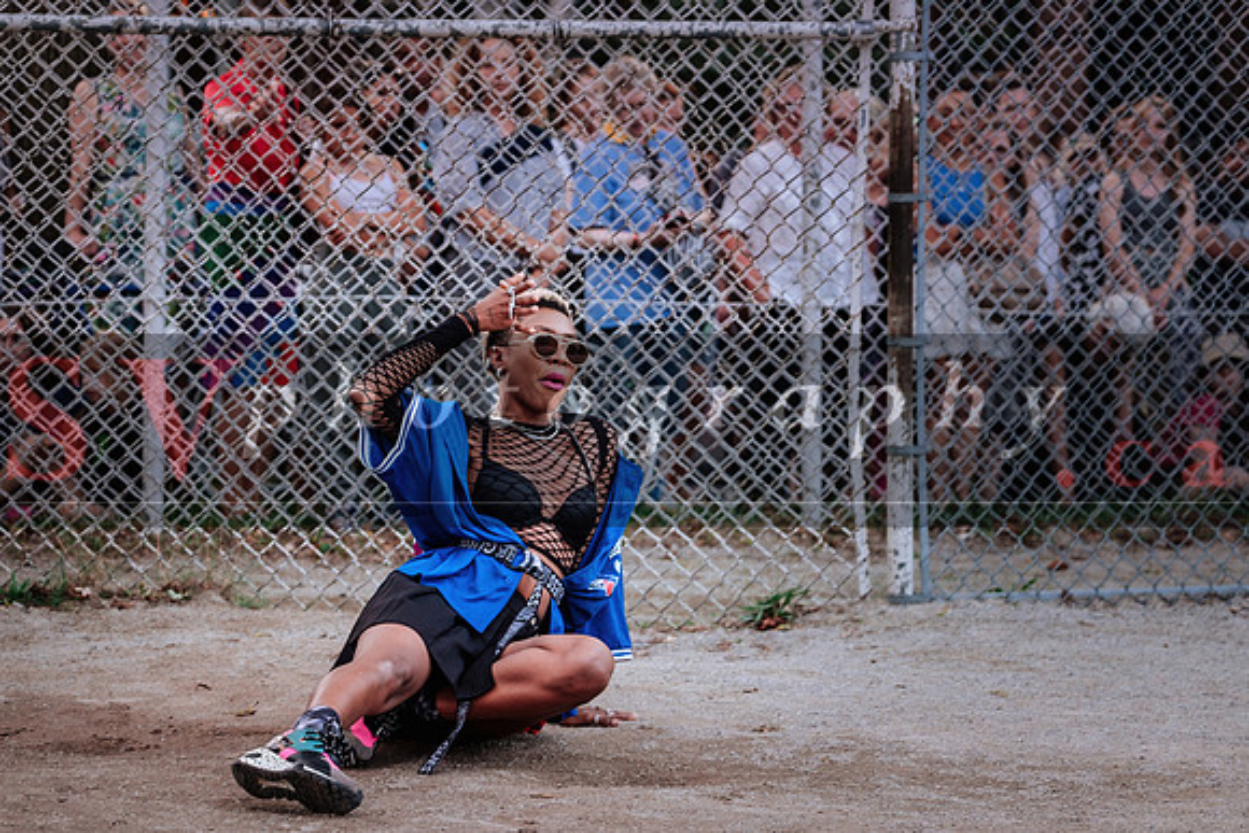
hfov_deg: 18.1
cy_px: 438
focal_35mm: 113
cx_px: 575
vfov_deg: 12.1
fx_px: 3919
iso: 400
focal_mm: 68.7
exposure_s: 1/320
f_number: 2.8
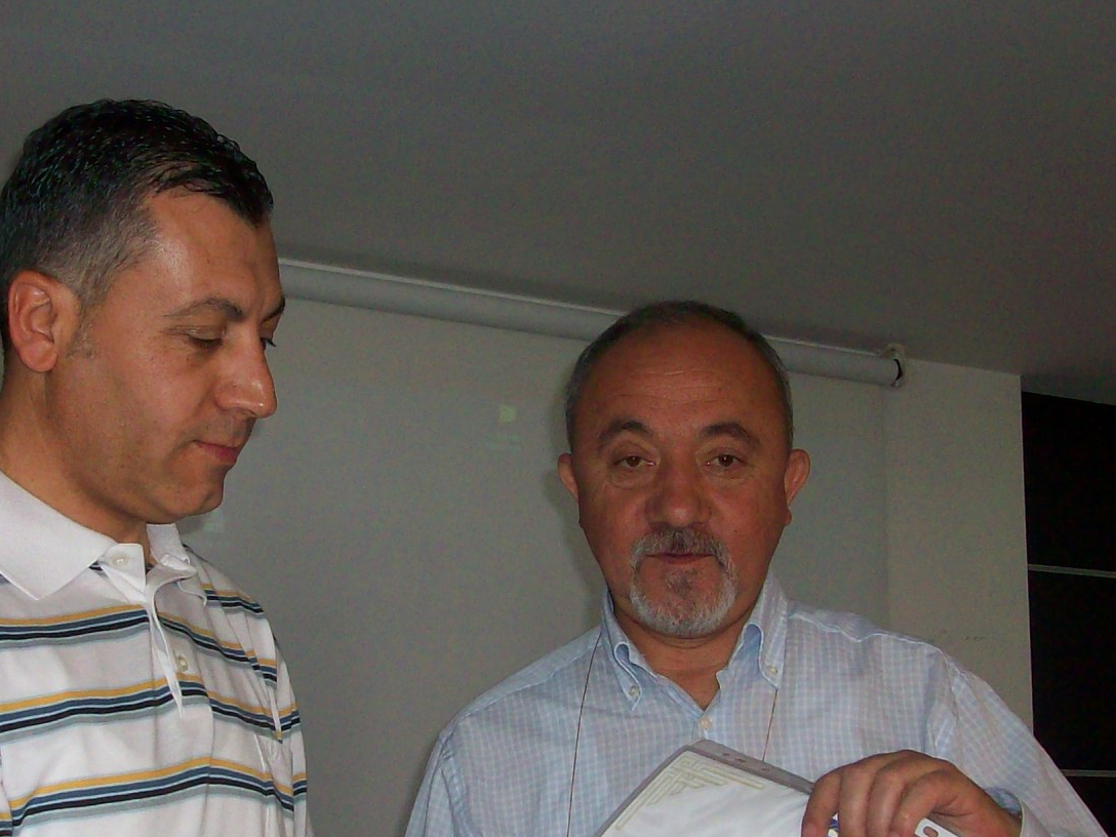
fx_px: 2063
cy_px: 612
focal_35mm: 64
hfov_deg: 30.2
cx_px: 457
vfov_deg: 22.7
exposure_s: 1/60
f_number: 2.8
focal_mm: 5.7
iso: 160
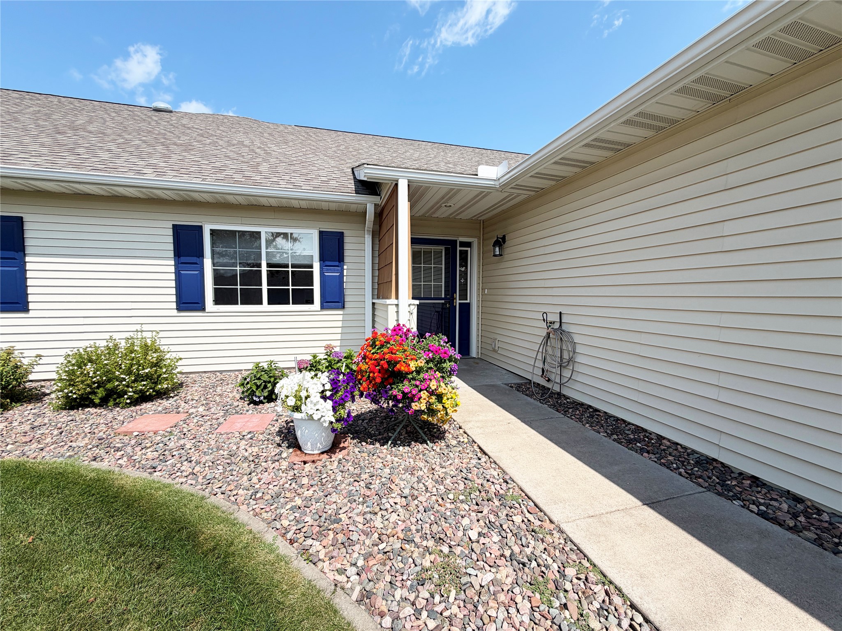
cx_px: 421
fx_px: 341
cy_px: 316
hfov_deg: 102.1
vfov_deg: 85.7
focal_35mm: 14
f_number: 2.2
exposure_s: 1/789
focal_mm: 2.22
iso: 20
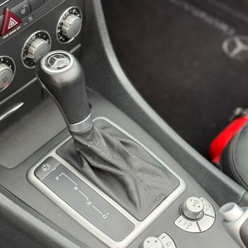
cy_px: 124
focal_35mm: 57
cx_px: 87
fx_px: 462
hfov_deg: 29.9
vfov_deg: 30.0
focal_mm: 6.76
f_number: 1.78
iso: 100
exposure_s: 1/68
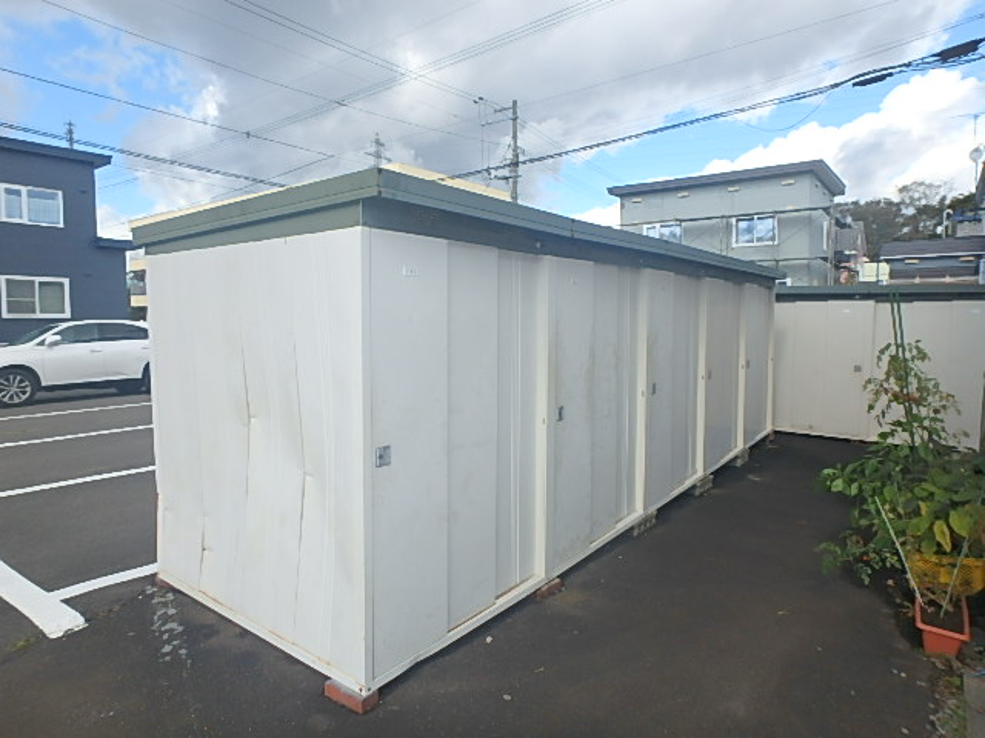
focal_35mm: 21
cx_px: 492
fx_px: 598
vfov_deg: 63.4
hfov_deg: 79.0
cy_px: 369
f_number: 3.5
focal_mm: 3.7
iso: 125
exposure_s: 1/640
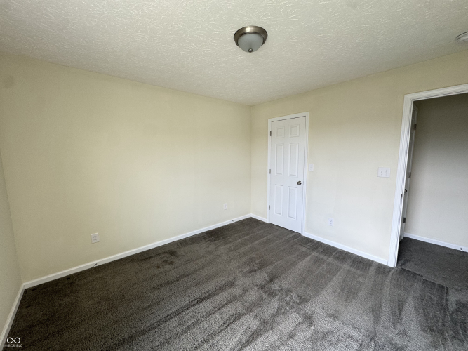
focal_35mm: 14
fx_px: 189
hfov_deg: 102.1
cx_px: 234
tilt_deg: -5.5
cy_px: 176
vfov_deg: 85.7
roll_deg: -0.2
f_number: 2.2
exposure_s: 1/99
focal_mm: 2.22
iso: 100
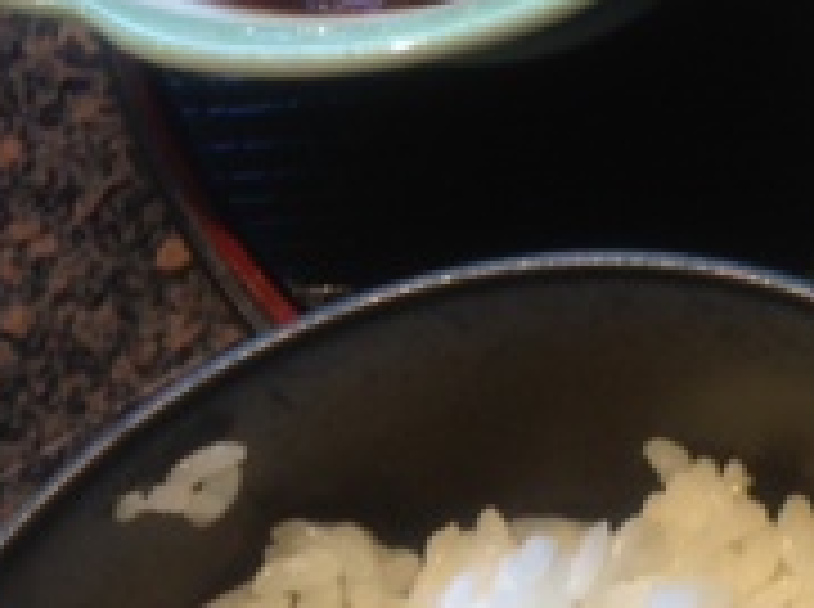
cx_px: 1381
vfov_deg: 12.1
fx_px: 2746
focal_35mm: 117
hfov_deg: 15.0
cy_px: -252
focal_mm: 4.13
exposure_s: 1/20
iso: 64
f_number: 2.4
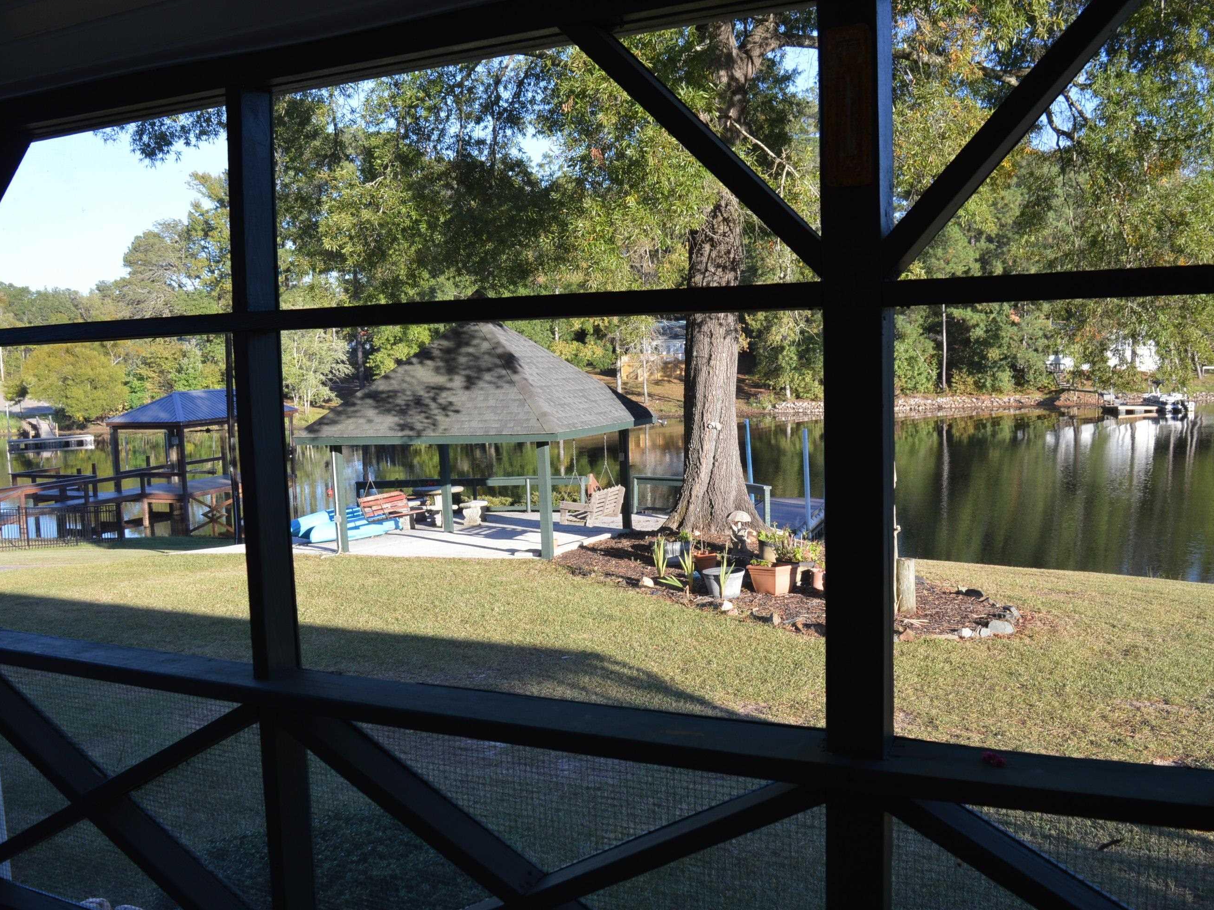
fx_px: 1052
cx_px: 596
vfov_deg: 46.8
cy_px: 459
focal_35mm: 30
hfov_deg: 60.0
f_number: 5.6
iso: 110
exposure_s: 1/125
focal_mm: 18
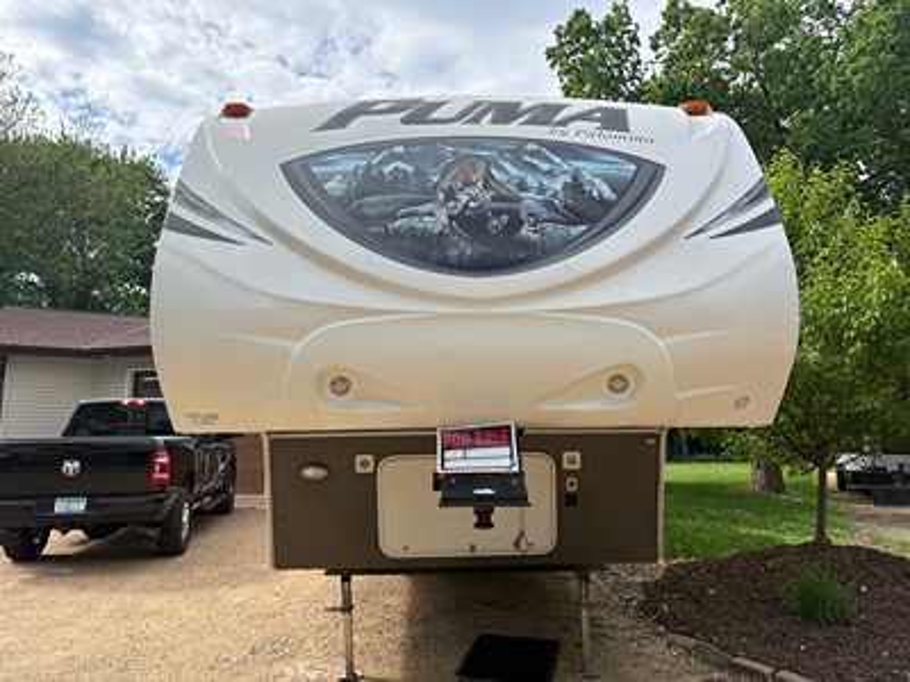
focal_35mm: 26
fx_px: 683
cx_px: 455
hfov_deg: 67.3
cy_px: 341
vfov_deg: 53.1
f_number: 1.6
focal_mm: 5.96
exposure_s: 1/2538
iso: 64
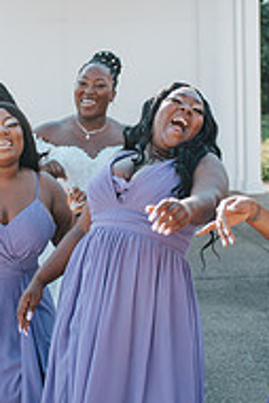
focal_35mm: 83
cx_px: 116
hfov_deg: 16.5
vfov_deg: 24.4
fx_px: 929
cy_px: 182
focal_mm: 35
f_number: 2.8
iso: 100
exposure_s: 1/640
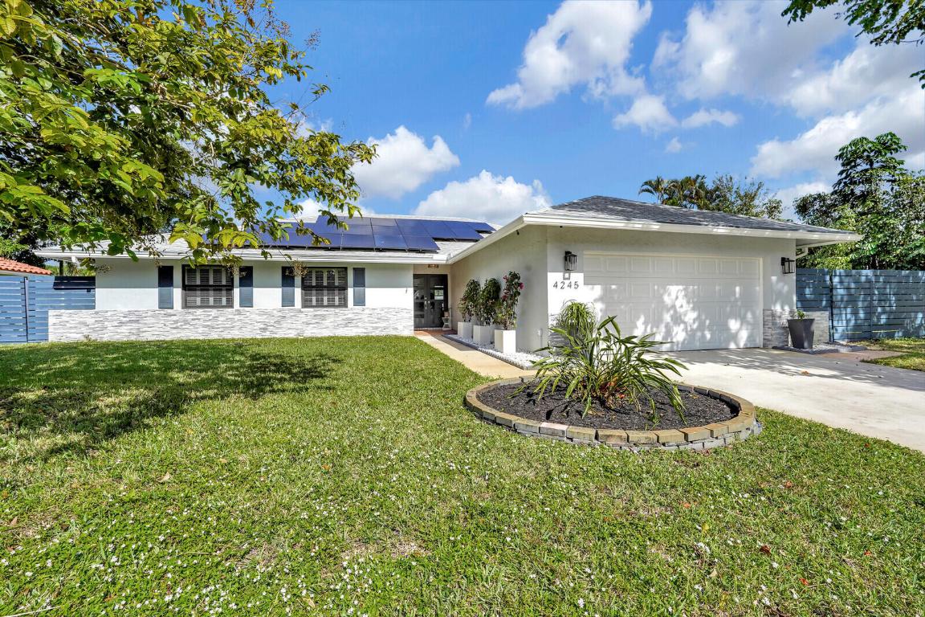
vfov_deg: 73.7
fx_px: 411
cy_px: 308
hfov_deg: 96.7
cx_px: 462
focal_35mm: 16
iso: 320
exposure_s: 1/500
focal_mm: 16
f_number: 11
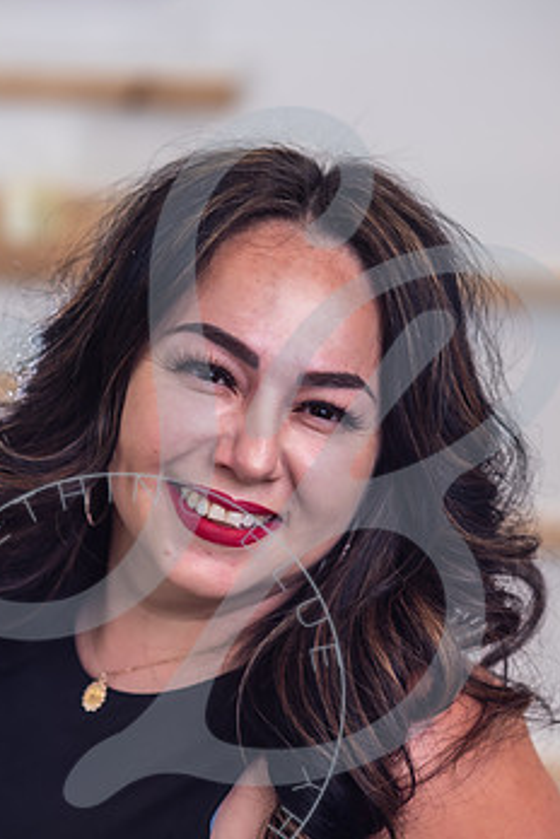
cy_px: 514
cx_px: 229
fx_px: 2566
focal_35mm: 110
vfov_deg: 18.6
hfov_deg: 12.4
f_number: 2.8
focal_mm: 85
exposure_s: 1/160
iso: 100
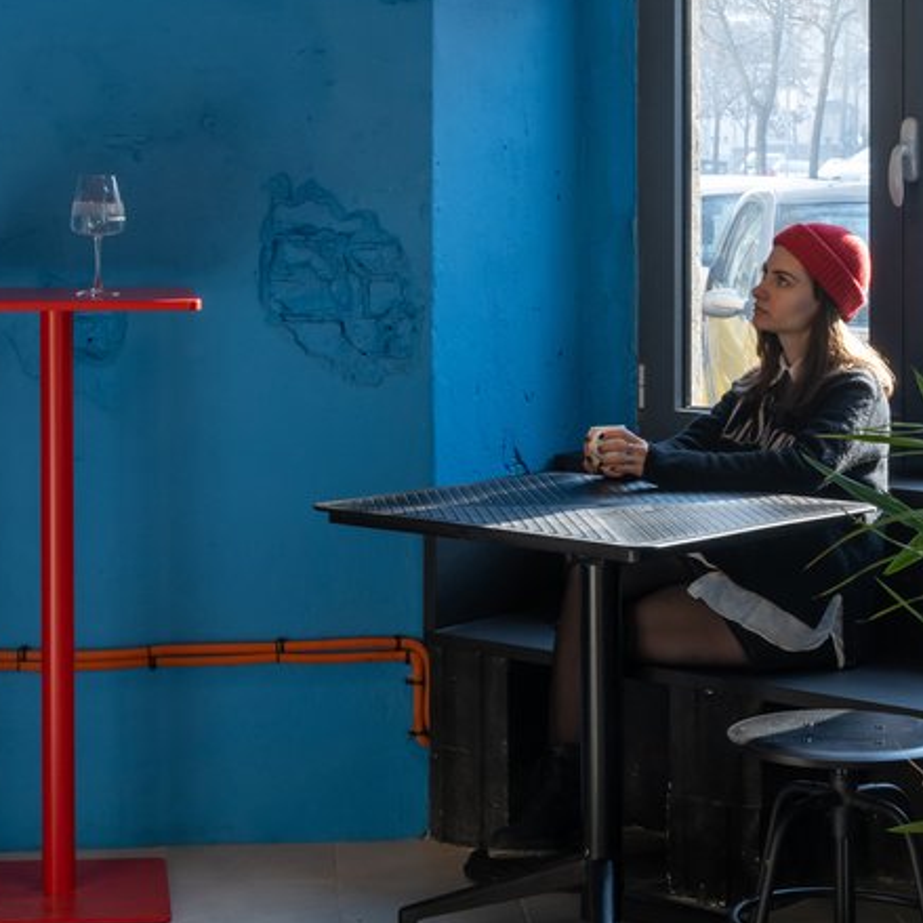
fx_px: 2594
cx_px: 339
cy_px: 36
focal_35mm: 86
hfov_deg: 20.1
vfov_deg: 19.7
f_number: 11
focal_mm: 37
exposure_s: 1/25
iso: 400
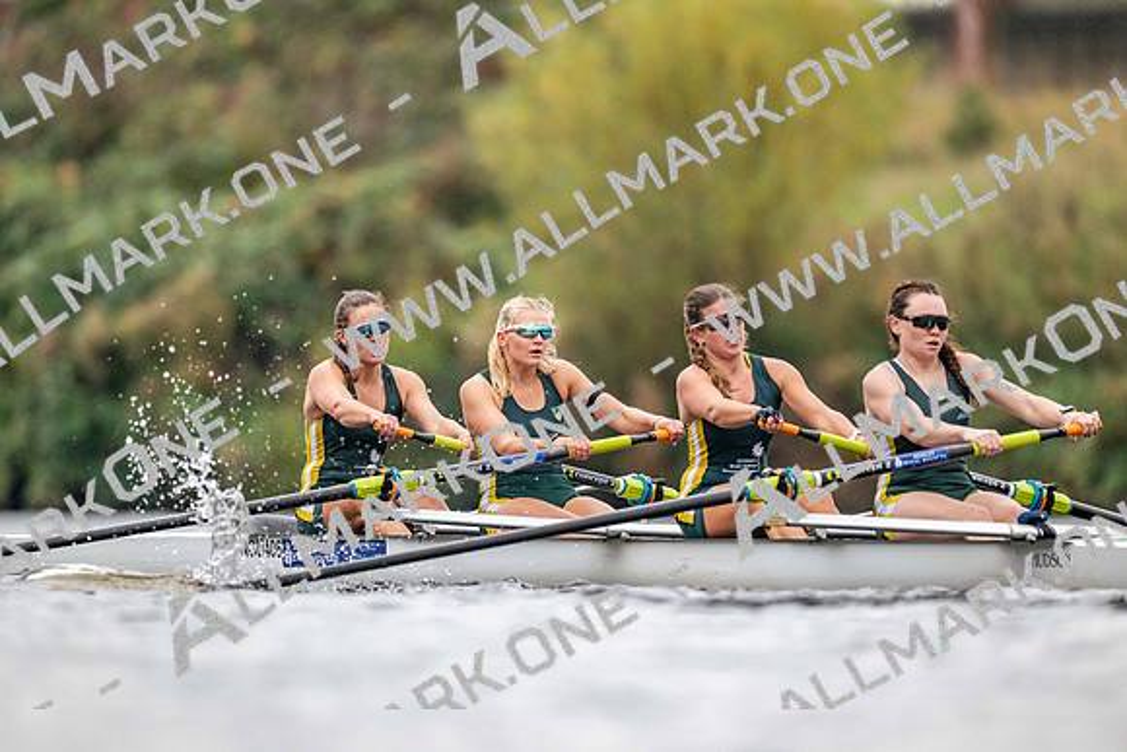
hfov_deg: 3.4
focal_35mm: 600
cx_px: 564
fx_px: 18787
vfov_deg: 2.3
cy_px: 376
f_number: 4
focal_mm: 600
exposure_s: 1/2500
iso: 3600
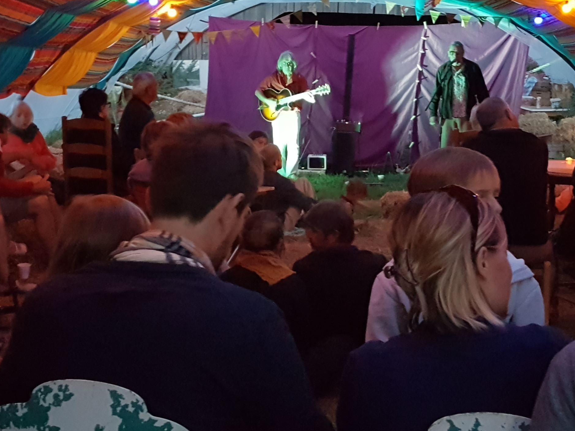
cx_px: 299
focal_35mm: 56
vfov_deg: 26.0
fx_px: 930
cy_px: 148
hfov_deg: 34.3
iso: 800
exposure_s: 1/10
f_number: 1.7
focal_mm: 4.2
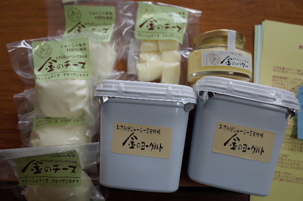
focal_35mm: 28
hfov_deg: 65.6
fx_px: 235
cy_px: 100
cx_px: 152
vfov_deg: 46.2
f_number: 2.8
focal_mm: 18.3
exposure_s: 1/40
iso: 100
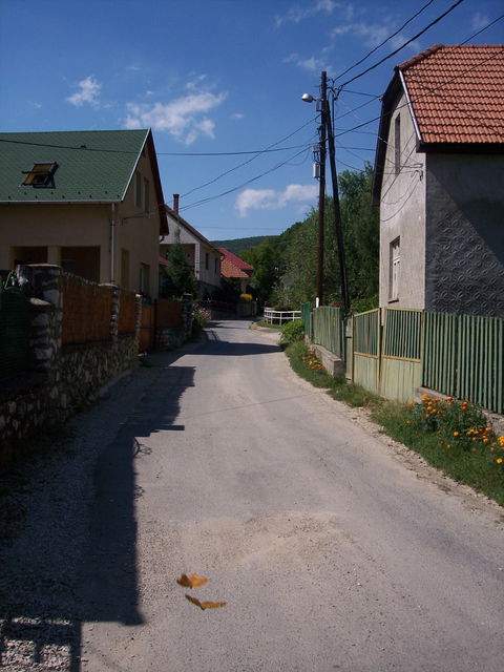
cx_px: 252
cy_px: 336
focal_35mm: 39
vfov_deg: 47.9
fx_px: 757
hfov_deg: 36.8
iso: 100
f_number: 5.6
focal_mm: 8
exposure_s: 1/750
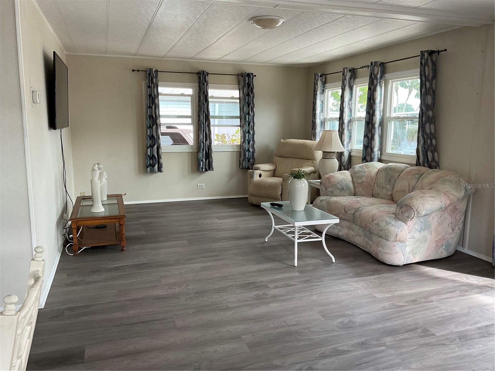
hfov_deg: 61.7
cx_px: 248
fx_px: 415
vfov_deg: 48.2
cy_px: 186
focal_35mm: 29
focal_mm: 3
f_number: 1.8
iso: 64
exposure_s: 1/120
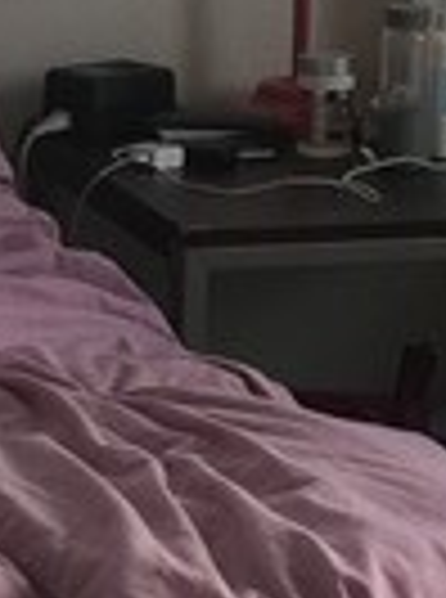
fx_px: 3867
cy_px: 184
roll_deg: -0.7
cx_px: 117
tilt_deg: -9.0
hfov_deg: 6.6
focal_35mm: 224
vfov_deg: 8.9
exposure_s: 1/15
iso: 32
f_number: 2.2
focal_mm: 4.15
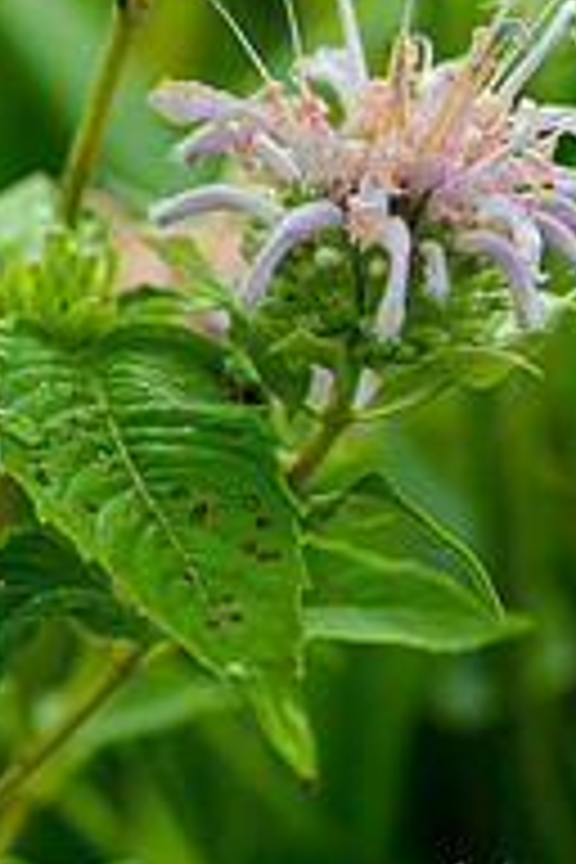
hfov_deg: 5.6
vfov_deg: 8.3
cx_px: 68
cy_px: 14
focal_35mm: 246
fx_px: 5904
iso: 100
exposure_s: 1/20
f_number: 8
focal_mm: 105
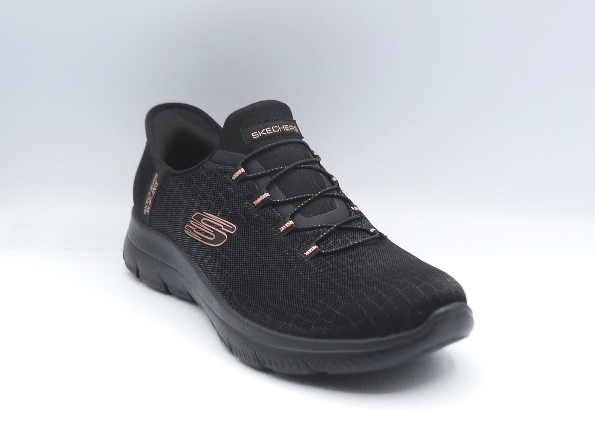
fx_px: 877
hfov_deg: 37.5
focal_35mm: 51
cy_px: 224
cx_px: 298
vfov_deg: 28.6
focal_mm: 5.1
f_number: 4
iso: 100
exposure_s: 1/200
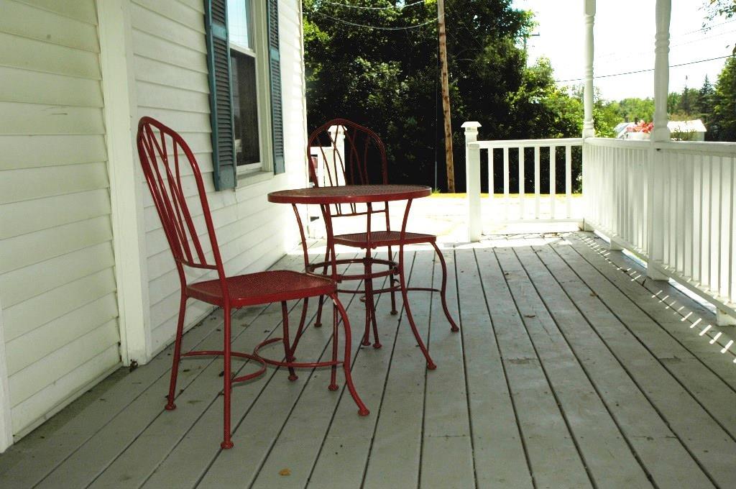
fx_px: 827
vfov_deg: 32.9
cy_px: 244
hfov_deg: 48.0
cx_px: 368
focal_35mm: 40
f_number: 13
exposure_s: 1/250
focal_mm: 27
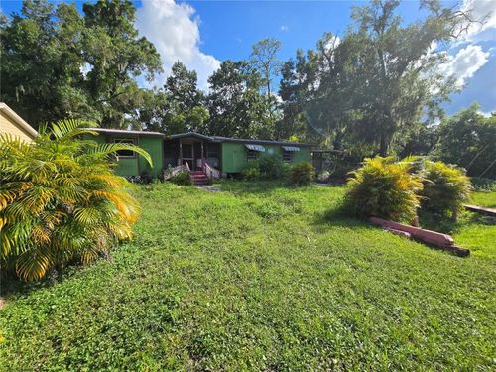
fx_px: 186
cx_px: 248
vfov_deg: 89.9
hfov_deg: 106.2
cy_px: 186
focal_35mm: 13
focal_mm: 2.2
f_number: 2.2
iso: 50
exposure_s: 1/1978
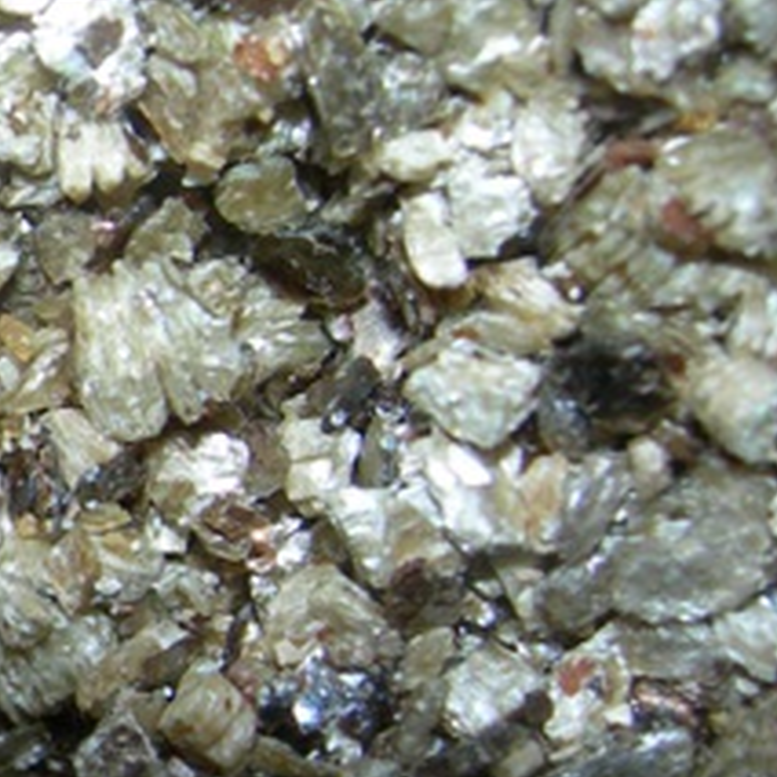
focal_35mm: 126
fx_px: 3200
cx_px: -598
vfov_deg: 13.8
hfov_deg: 12.7
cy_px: 434
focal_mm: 7.8
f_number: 4.8
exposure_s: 1/60.1
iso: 50
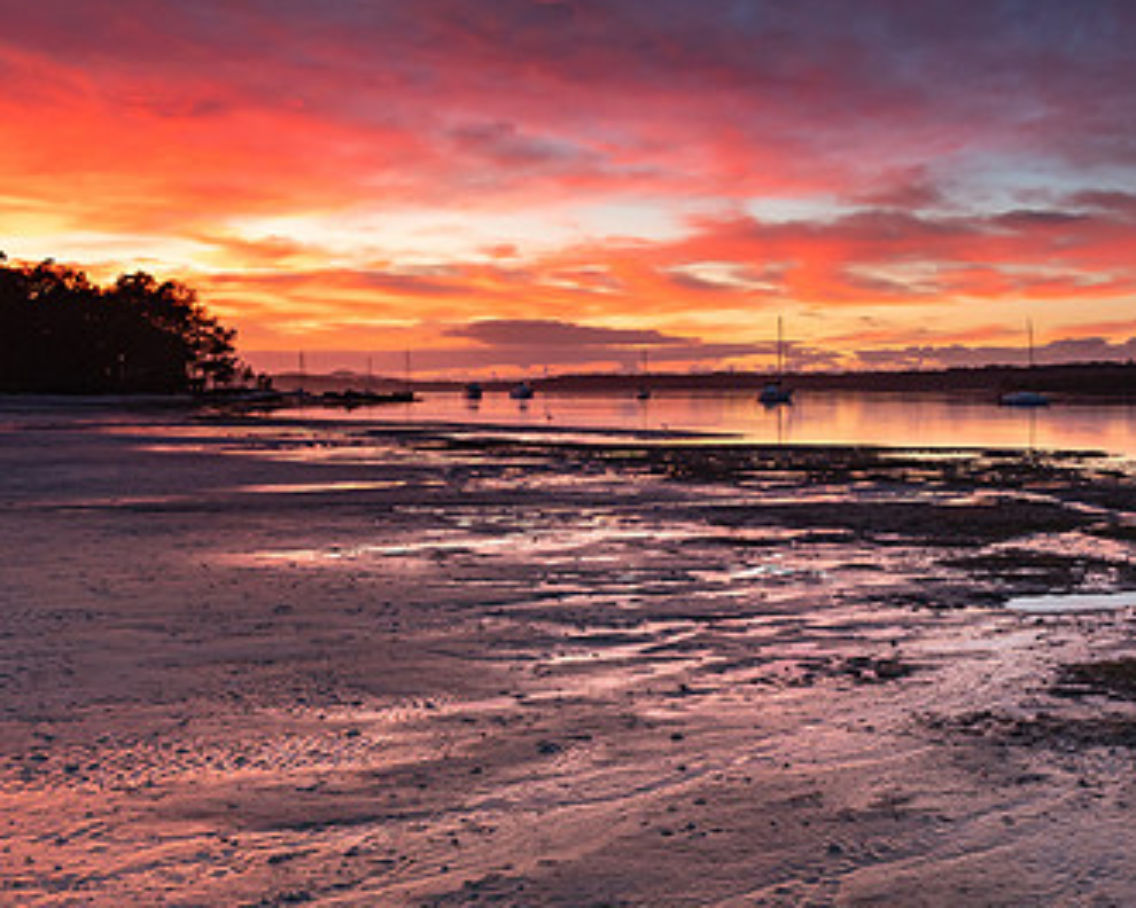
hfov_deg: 43.6
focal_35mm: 41
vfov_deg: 36.4
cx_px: 825
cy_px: 369
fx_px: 1378
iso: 400
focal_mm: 16
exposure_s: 1/1.25
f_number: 7.1
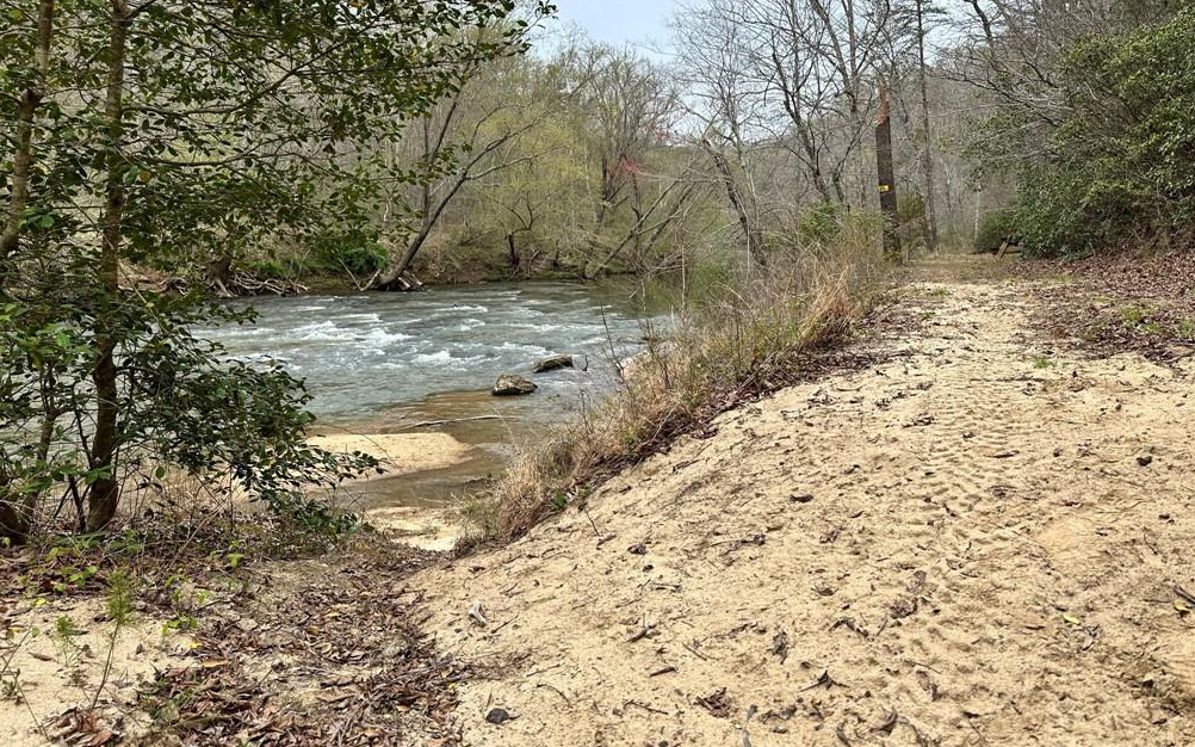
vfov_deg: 47.4
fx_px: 847
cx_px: 598
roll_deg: -1.7
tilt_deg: -6.3
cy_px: 309
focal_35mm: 26
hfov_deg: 70.4
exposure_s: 1/1812
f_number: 1.78
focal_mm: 6.86
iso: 80
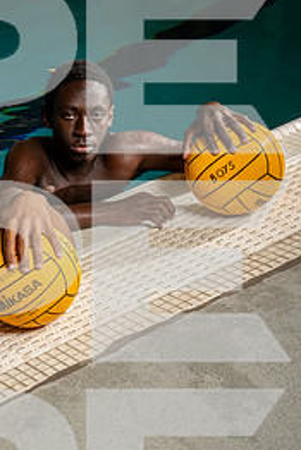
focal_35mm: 93
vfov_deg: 21.9
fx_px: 1165
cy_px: 272
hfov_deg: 13.8
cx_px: -148
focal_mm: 42
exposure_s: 1/250
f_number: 5.6
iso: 640
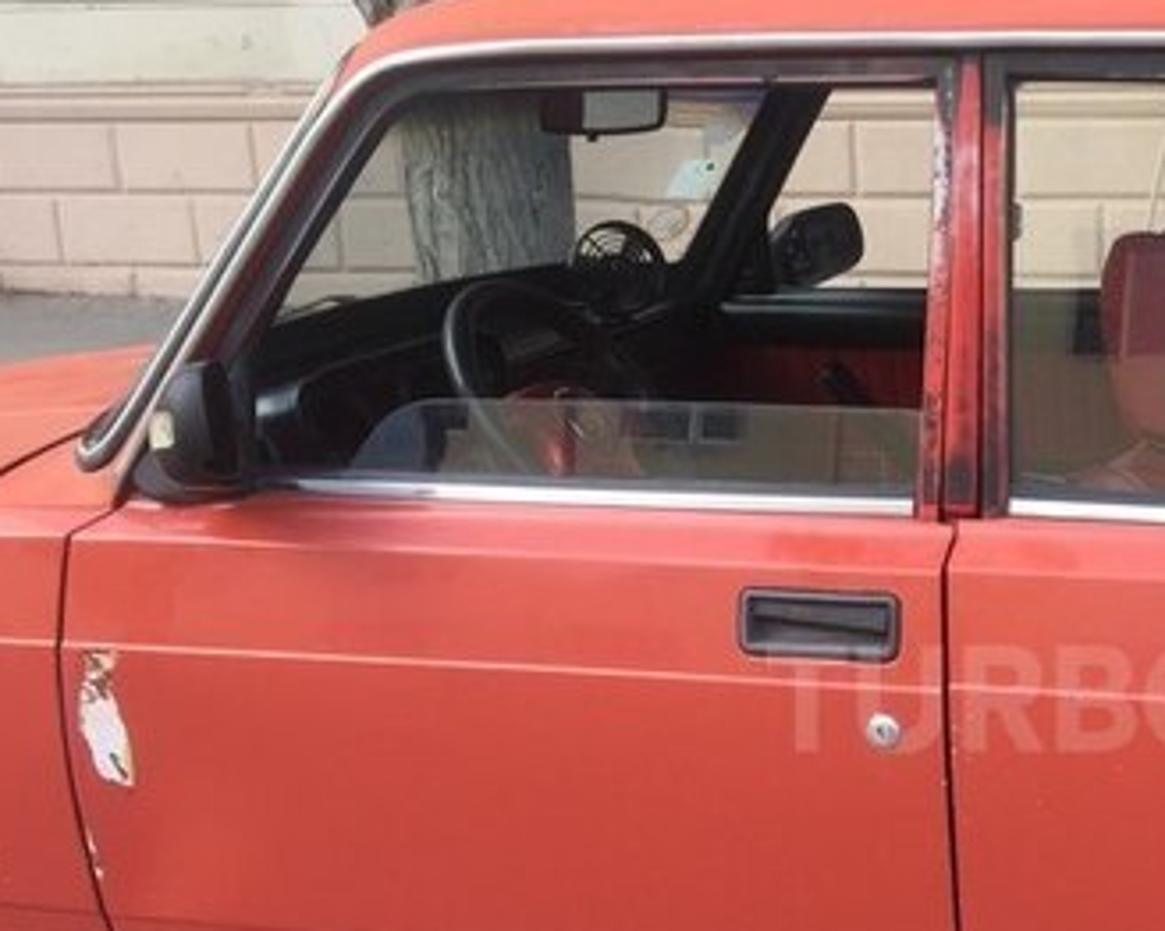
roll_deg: +1.4
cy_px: 698
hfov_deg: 30.9
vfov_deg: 26.3
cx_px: 1129
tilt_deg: -18.5
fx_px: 1964
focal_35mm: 57
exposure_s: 1/234
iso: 32
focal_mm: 4.15
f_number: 2.2
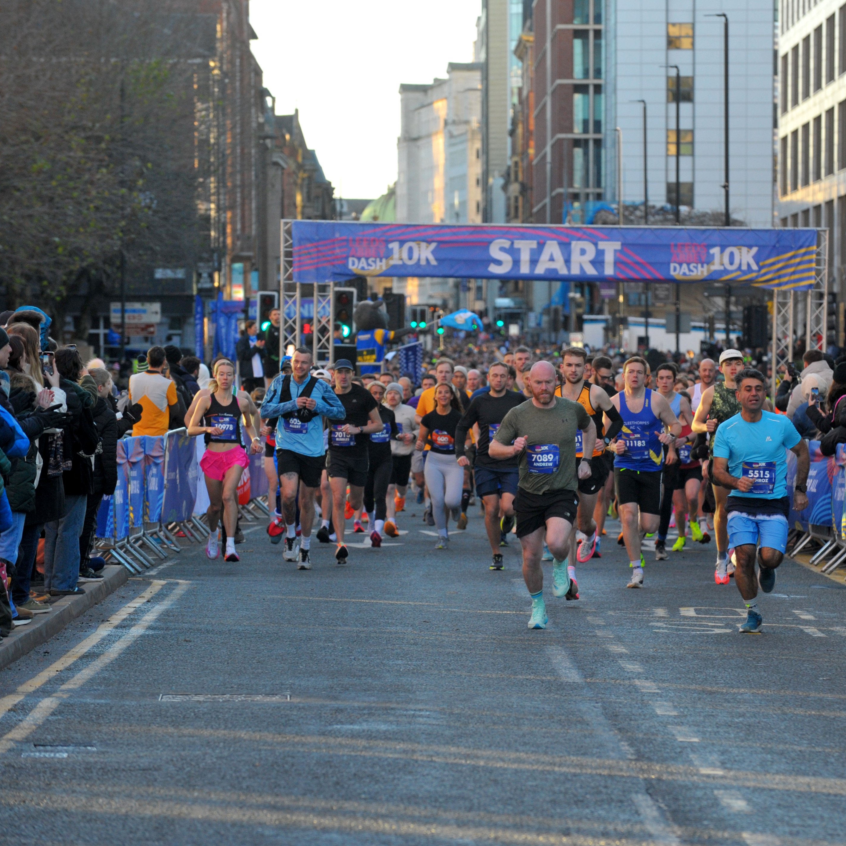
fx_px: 5475
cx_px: 544
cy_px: 423
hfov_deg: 8.8
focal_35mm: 198
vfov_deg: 8.8
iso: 1000
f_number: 4.5
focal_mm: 155
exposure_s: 1/640
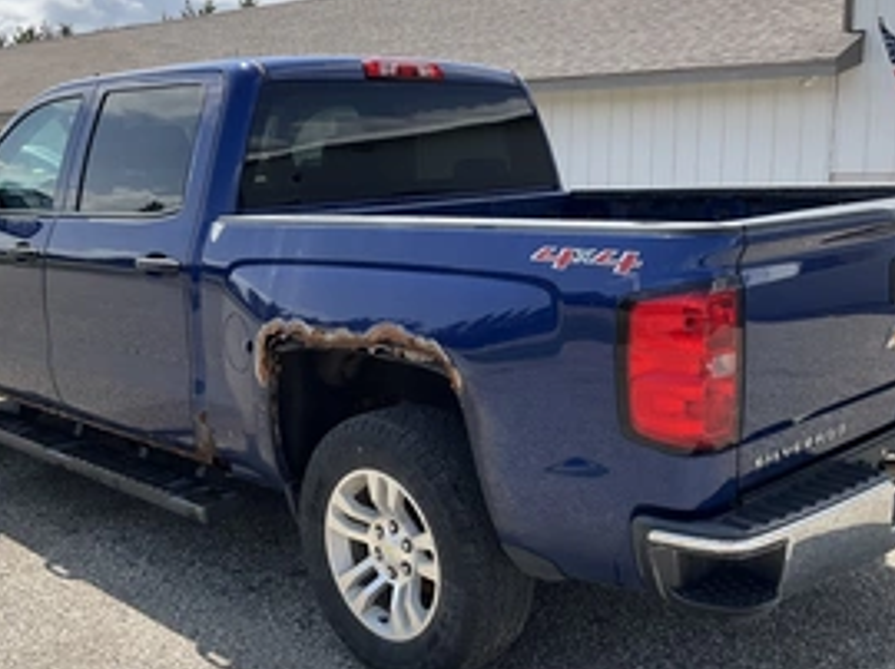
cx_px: 484
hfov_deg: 43.8
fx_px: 1111
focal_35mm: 43
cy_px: 334
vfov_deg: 33.5
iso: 25
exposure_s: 1/1055
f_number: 1.8
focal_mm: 3
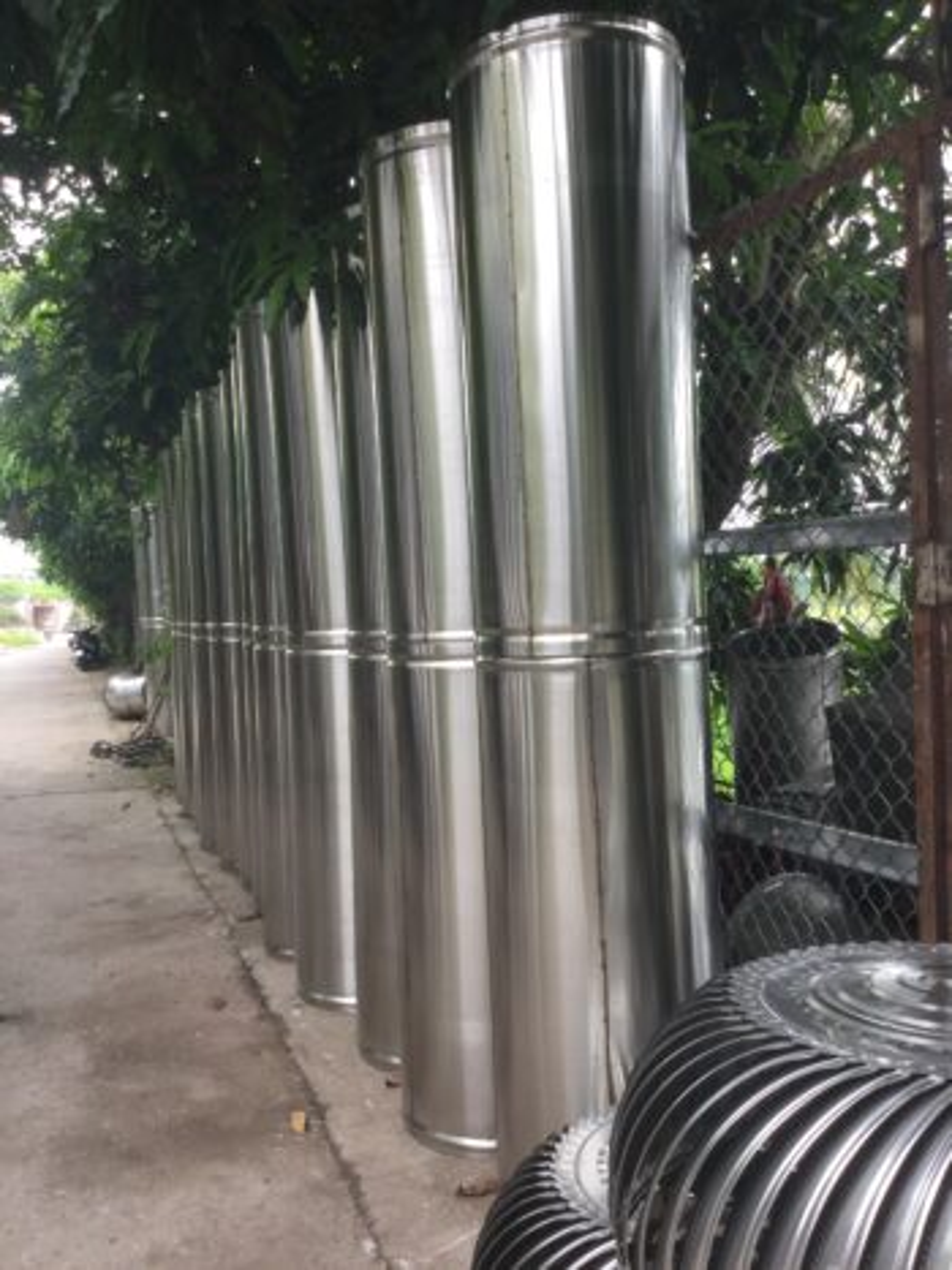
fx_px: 1137
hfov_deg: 45.4
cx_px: 476
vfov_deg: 58.4
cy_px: 635
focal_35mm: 31
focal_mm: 3.3
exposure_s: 1/100
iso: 25
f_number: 2.4
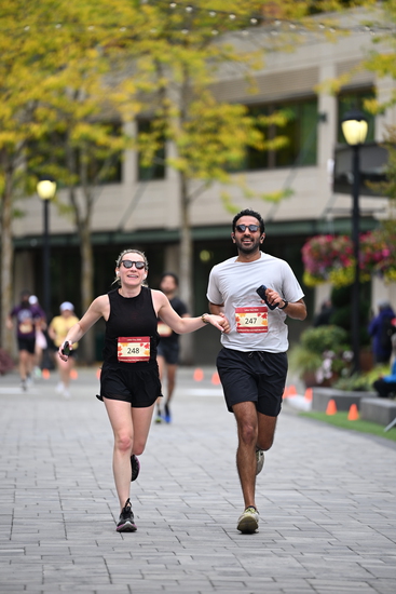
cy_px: 297
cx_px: 198
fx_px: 3298
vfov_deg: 10.3
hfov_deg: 6.9
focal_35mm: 200
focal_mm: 200
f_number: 2.8
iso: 640
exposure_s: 1/2000
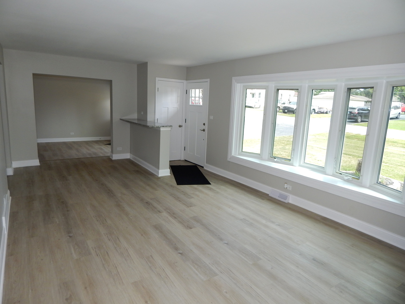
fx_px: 257
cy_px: 152
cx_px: 202
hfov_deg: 76.4
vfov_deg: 61.1
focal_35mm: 22
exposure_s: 1/100
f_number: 3
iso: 125
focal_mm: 4
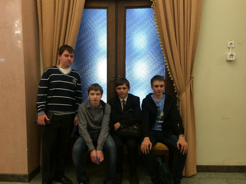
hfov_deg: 58.4
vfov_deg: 45.4
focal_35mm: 31
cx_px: 120
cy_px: 93
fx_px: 220
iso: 160
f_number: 2.2
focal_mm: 4.12
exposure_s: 1/30
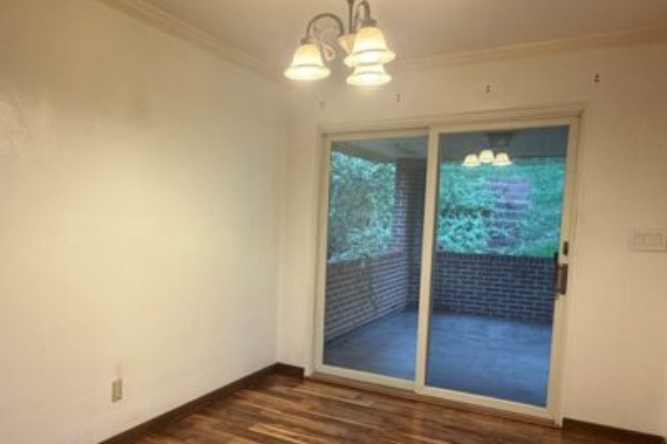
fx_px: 537
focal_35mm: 29
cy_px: 270
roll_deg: -1.3
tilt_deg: -6.1
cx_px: 247
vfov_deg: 44.7
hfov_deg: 62.7
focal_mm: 2.22
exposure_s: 1/60
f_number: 2.2
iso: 320
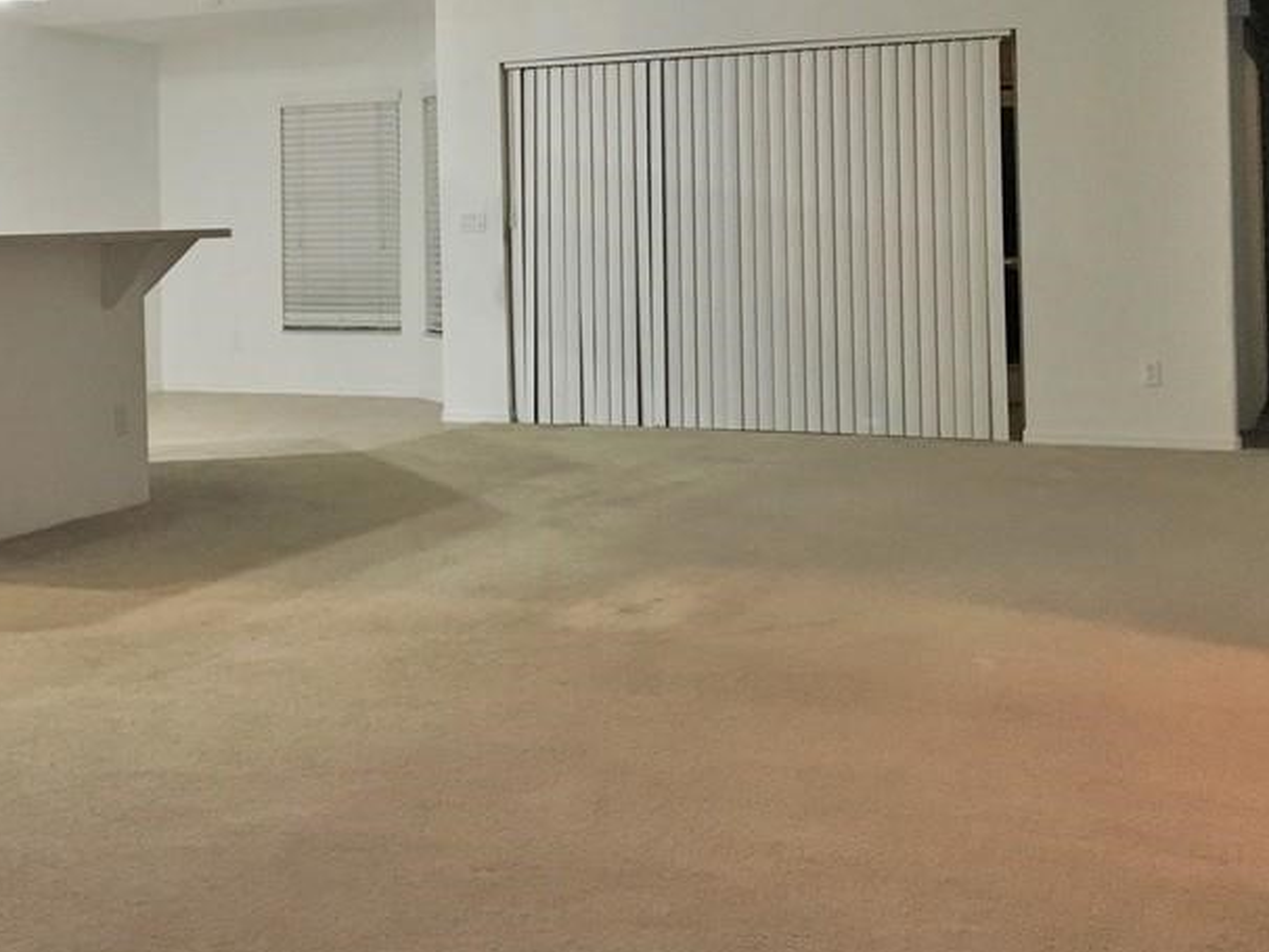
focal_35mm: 49
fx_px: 1797
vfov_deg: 29.1
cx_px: 436
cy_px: 197
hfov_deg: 38.5
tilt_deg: +0.9
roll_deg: +0.6
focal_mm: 4.15
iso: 160
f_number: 2.2
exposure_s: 1/30
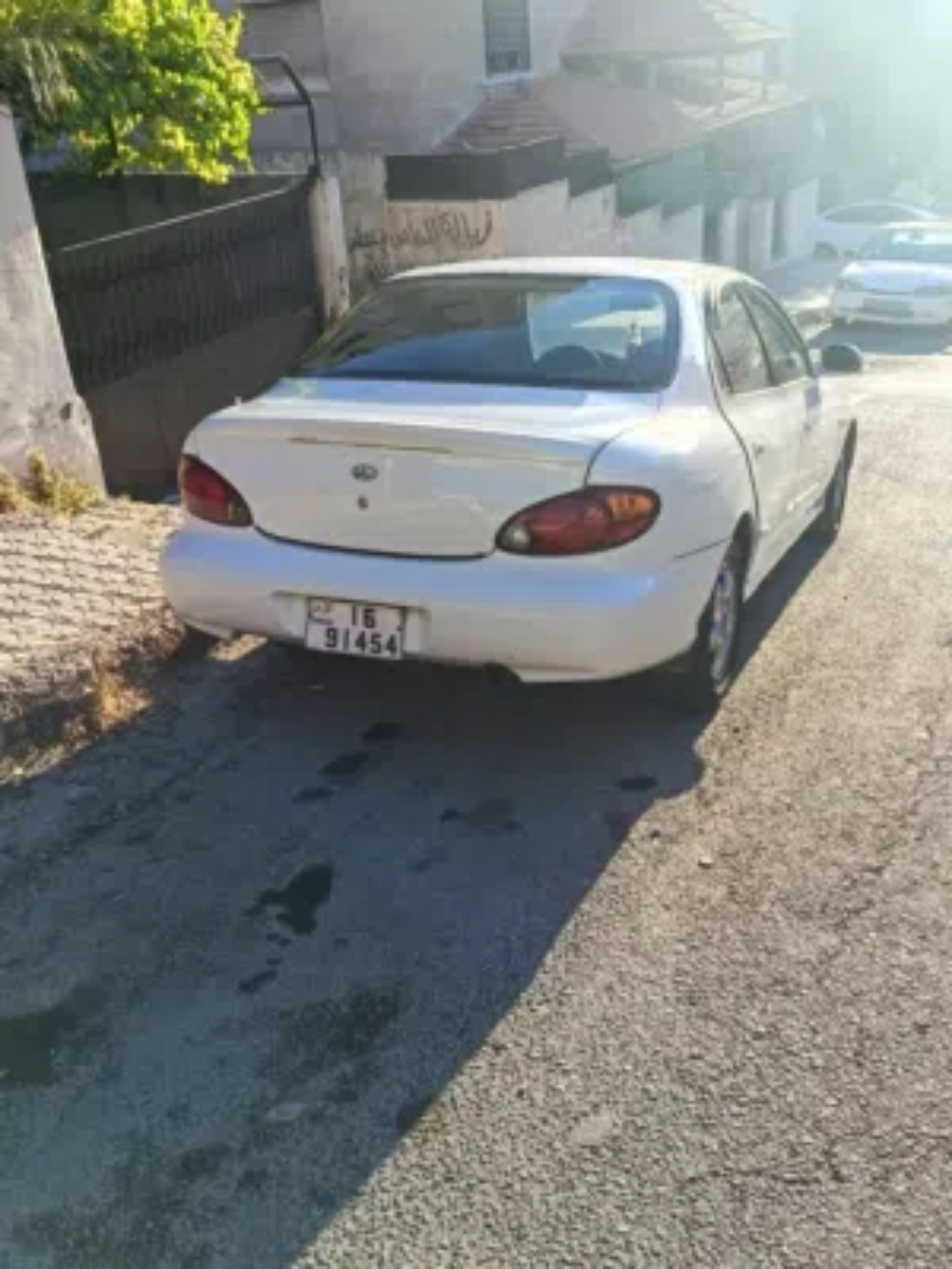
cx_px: 476
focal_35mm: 33
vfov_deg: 55.4
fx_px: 1210
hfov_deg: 42.9
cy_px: 634
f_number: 1.75
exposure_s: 1/290
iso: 100
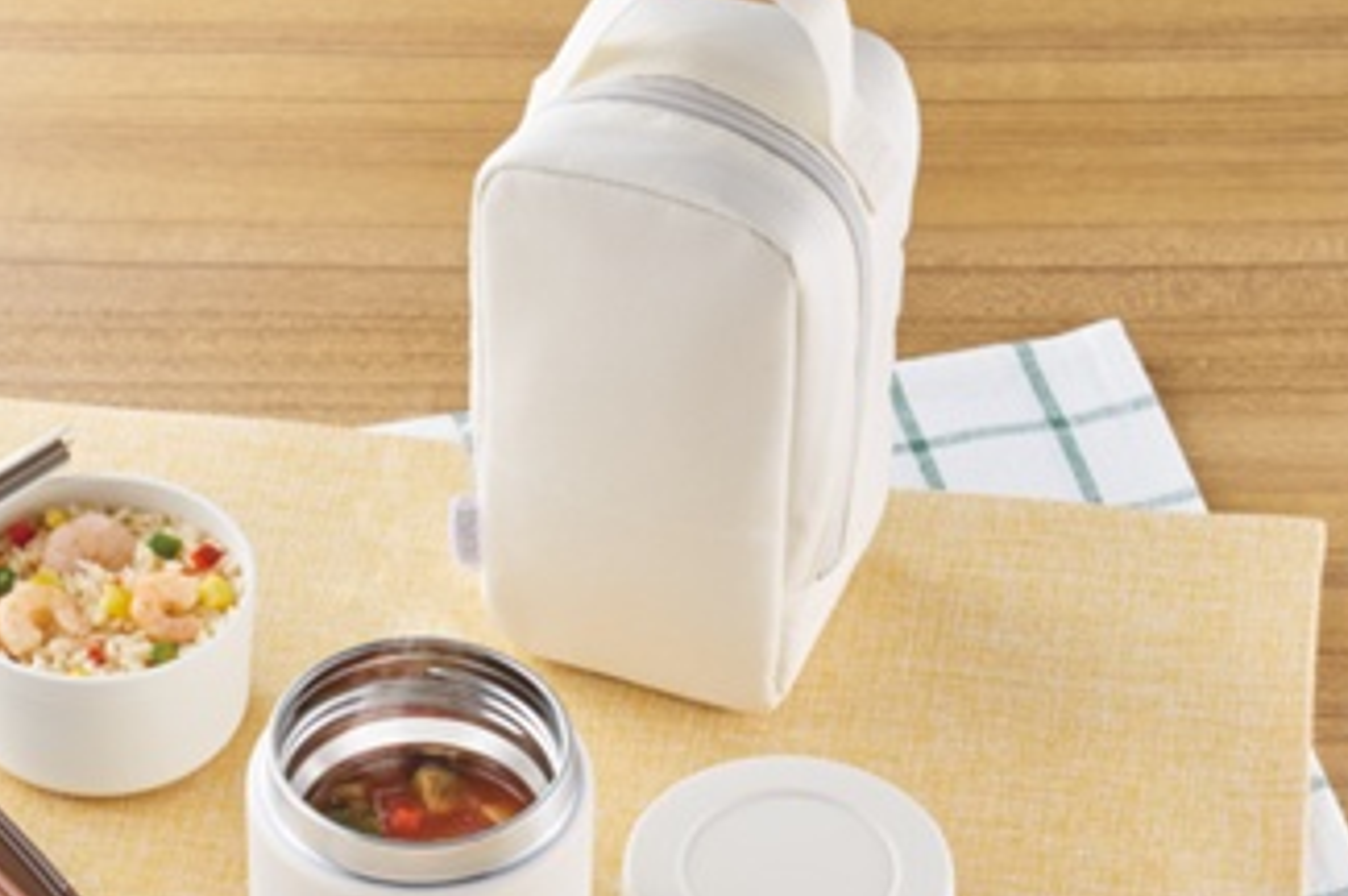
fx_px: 5648
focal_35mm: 151
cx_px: 373
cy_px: 713
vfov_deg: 9.0
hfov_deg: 13.6
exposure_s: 1/125
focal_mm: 70
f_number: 18
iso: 80
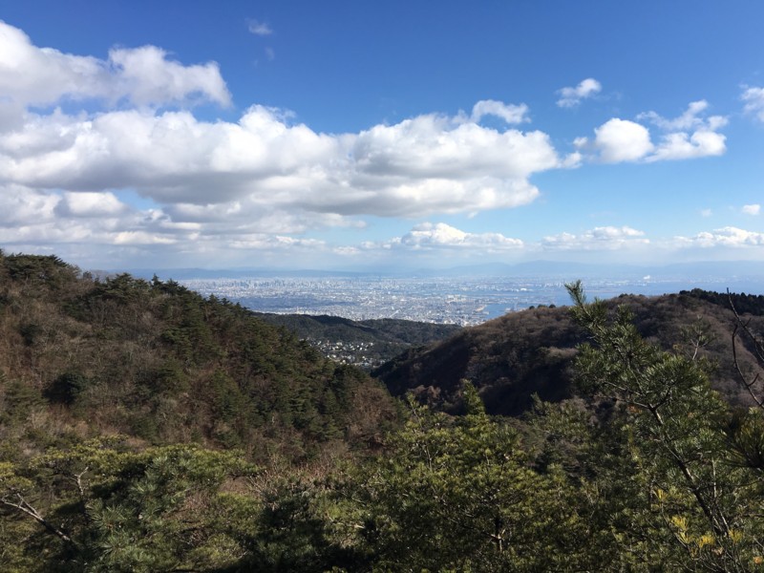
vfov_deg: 48.2
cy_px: 286
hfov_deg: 61.7
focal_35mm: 29
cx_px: 382
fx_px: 640
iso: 25
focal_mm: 4.15
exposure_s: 1/1748
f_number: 2.2
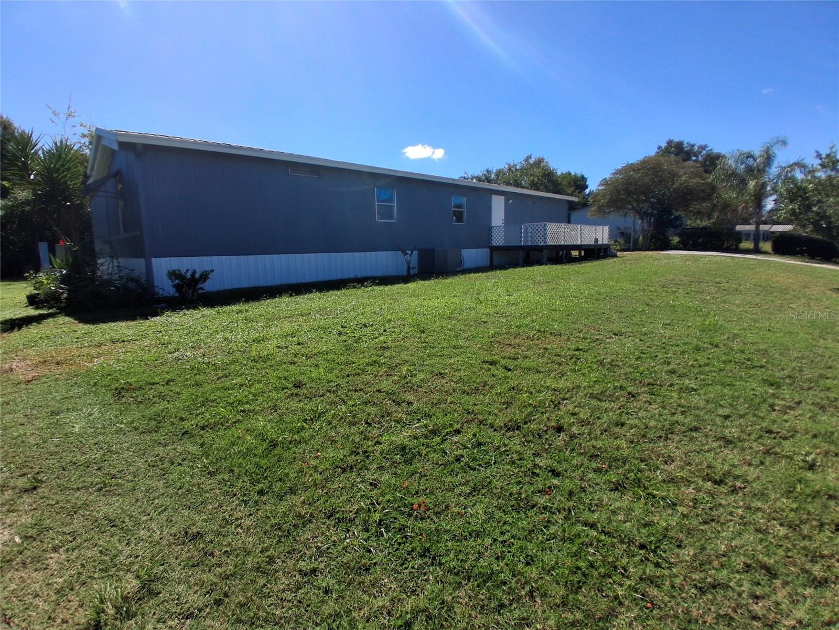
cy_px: 315
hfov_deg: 91.0
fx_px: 412
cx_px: 420
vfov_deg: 74.7
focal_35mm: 17
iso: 50
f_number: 2.2
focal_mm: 1.4
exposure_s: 1/1475
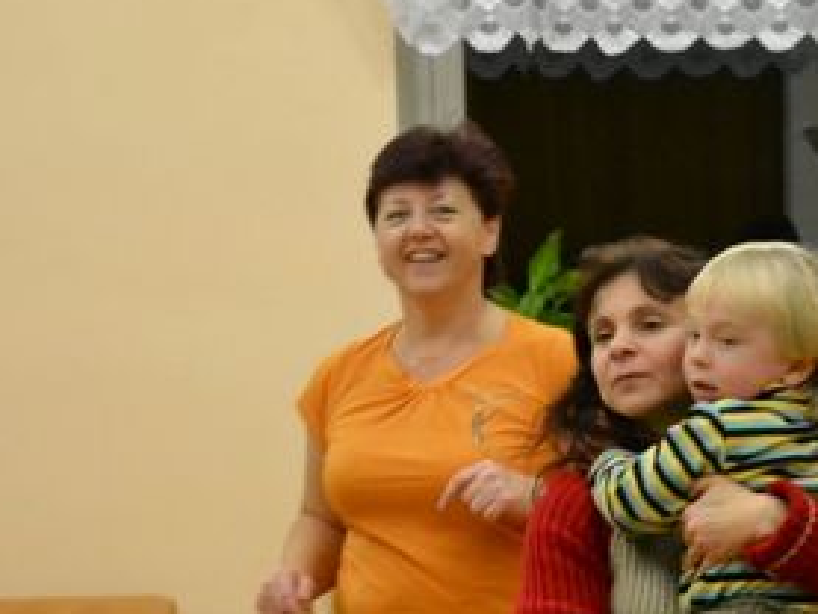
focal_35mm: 200
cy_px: 531
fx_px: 4728
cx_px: 709
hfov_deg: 9.8
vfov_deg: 7.4
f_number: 4.8
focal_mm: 48
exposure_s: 1/60
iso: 3200
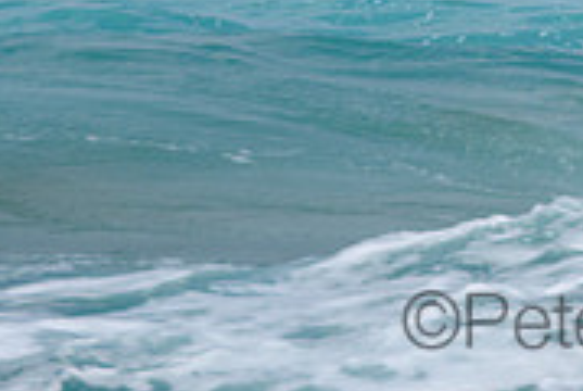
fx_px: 28890
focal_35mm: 1781
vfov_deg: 0.8
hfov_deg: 1.2
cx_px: 1009
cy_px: -355
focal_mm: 400
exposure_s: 1/2000
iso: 200
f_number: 5.6
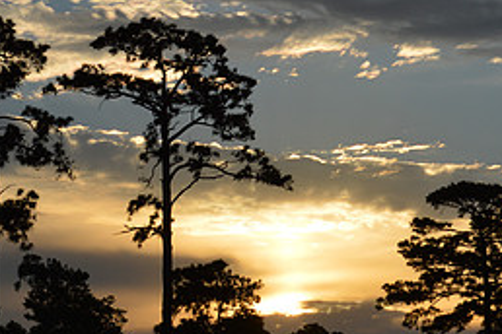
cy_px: 214
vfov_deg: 7.4
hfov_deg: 11.1
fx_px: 2581
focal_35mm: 185
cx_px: 280
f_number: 10
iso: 100
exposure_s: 1/400
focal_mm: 55
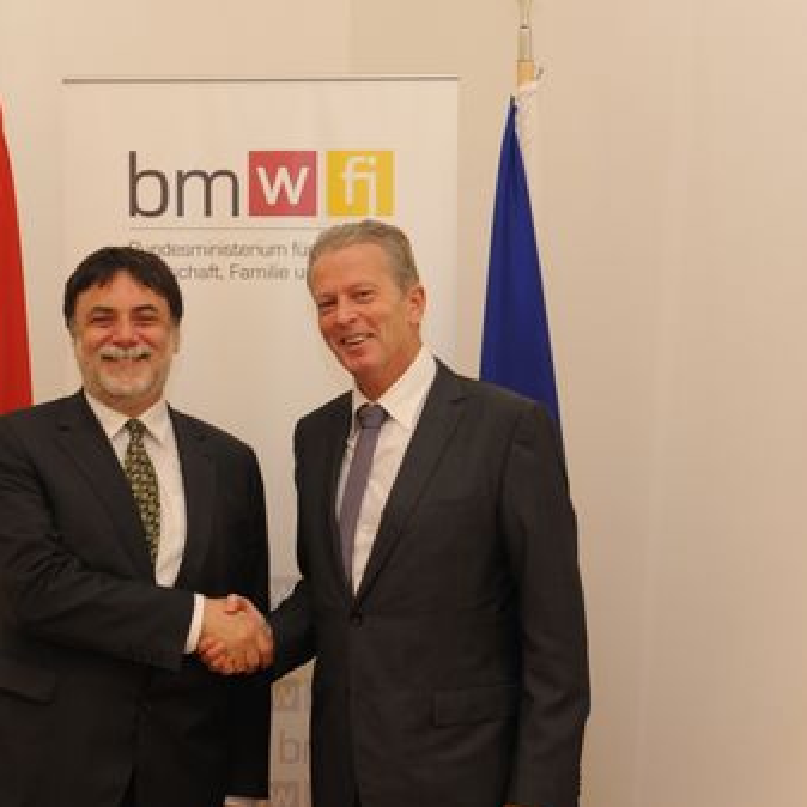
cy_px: 406
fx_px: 1635
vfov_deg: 27.7
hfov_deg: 27.7
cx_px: 342
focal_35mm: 62
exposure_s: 1/125
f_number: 4.5
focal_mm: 48
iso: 1600
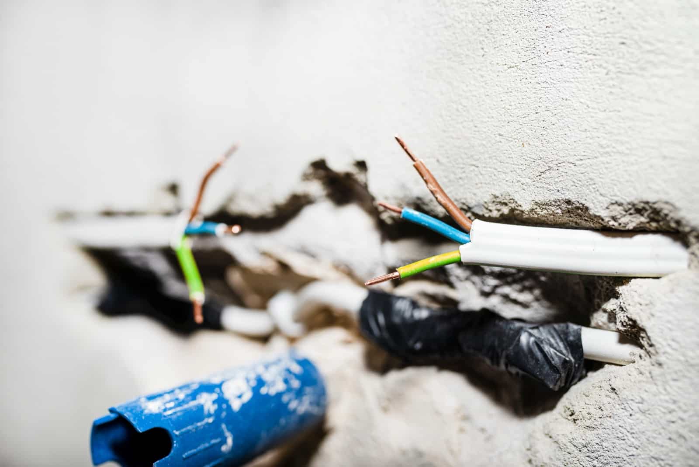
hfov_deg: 54.4
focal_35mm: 35
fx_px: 680
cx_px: 350
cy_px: 234
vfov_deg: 37.9
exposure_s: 1/60
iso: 100
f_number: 3.2
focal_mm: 35
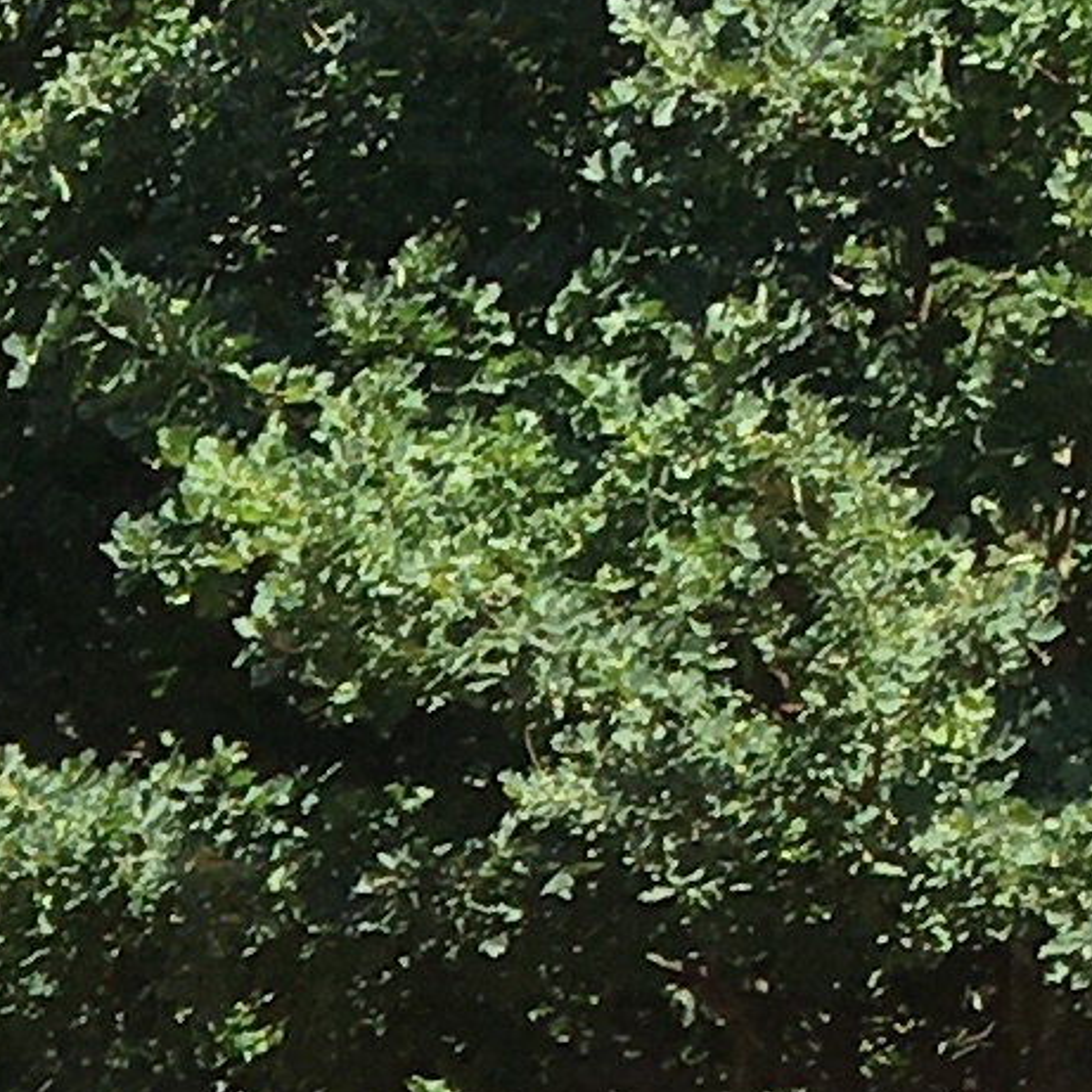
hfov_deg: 7.3
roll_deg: +0.3
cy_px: 2376
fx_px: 7995
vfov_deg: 7.4
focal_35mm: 224
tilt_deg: -0.5
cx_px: -1582
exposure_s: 1/657
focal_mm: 4.15
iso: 25
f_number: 2.2
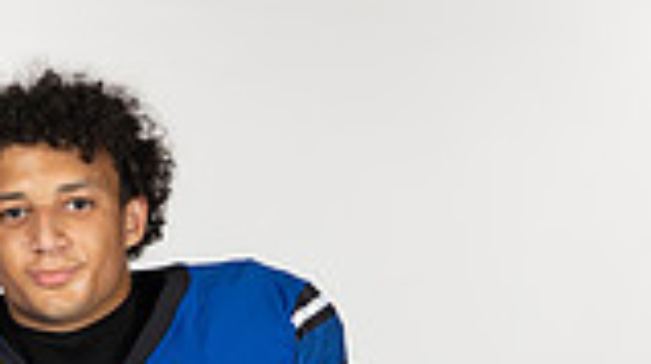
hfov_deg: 11.0
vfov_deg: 5.9
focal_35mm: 196
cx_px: 139
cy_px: 912
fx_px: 3379
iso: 250
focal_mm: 66
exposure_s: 1/400
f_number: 7.1
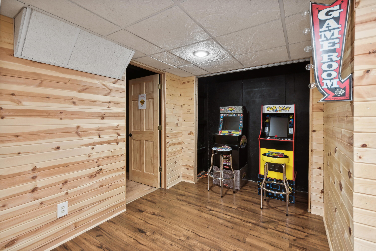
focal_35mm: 16
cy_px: 126
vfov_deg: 73.8
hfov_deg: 96.7
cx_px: 188
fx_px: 167
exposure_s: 1/8
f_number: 8
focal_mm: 16
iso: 200
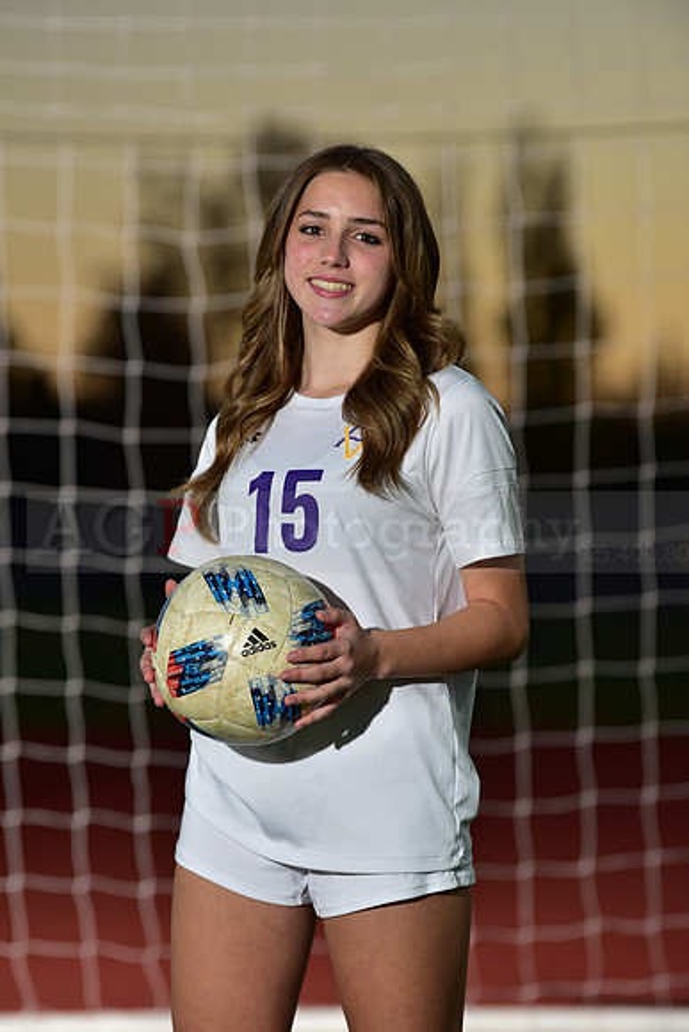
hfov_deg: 6.9
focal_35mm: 200
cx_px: 344
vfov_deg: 10.3
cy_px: 516
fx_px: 5738
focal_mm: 200
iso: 250
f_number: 4.5
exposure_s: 1/200
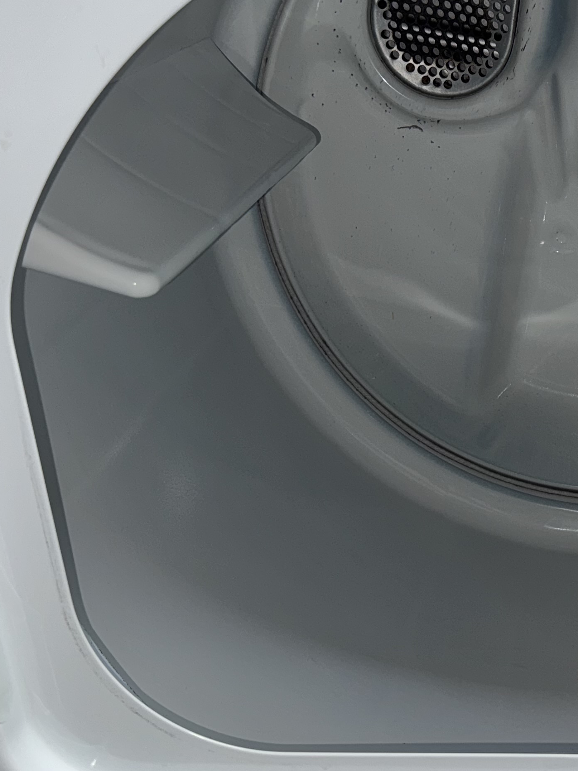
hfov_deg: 26.1
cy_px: 353
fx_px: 1158
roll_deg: -0.6
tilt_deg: -25.2
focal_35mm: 52
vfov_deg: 36.8
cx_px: 617
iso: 64
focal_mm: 6.76
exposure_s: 1/41
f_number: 1.78
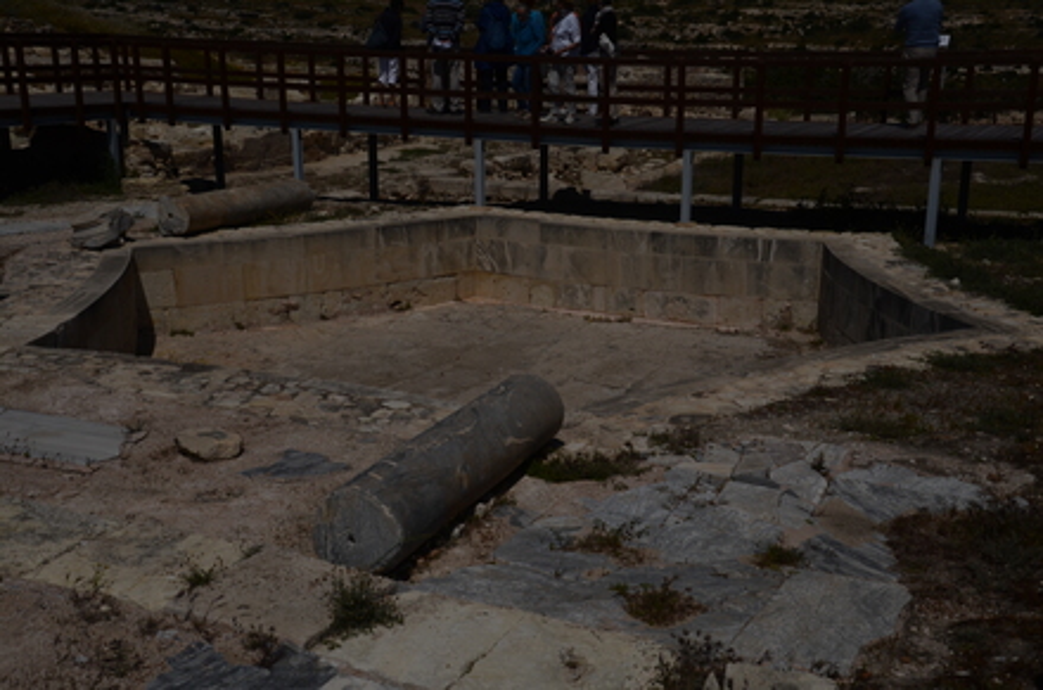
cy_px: 345
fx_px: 1344
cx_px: 522
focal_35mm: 46
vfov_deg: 28.8
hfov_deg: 42.4
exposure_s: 1/800
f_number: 14
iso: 100
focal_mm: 31
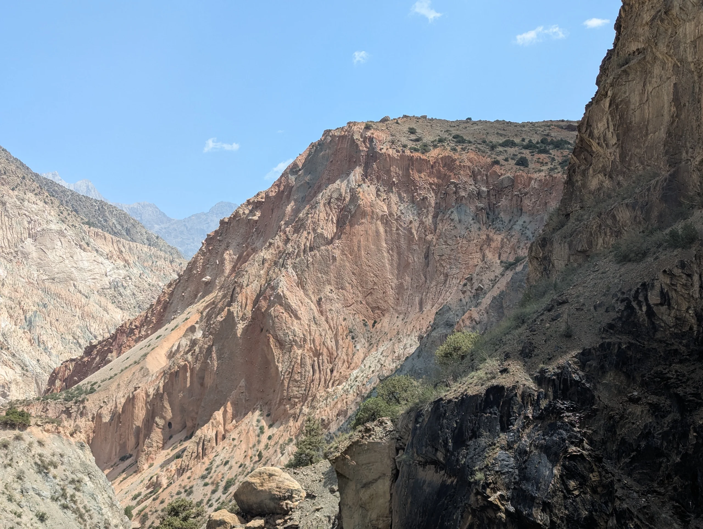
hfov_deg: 39.6
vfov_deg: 30.3
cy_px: 264
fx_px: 976
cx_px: 352
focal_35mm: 48
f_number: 1.85
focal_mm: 6.81
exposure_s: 1/1381
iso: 47
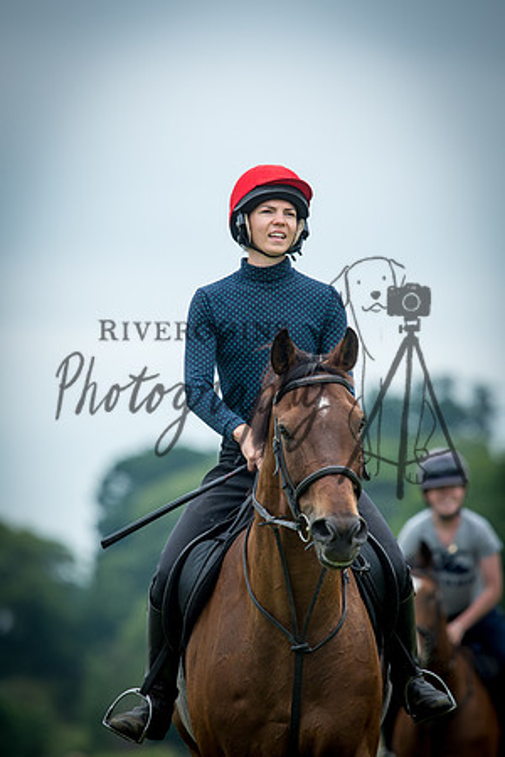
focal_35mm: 450
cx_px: 252
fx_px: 9468
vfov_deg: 4.6
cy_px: 378
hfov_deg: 3.1
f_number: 5
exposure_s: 1/800
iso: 360
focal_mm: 300
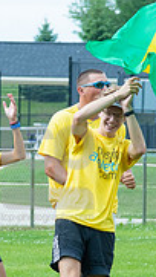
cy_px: 168
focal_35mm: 564
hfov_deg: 2.2
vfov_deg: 3.8
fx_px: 4142
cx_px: 47
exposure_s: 1/1250
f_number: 5.6
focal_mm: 112
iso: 320
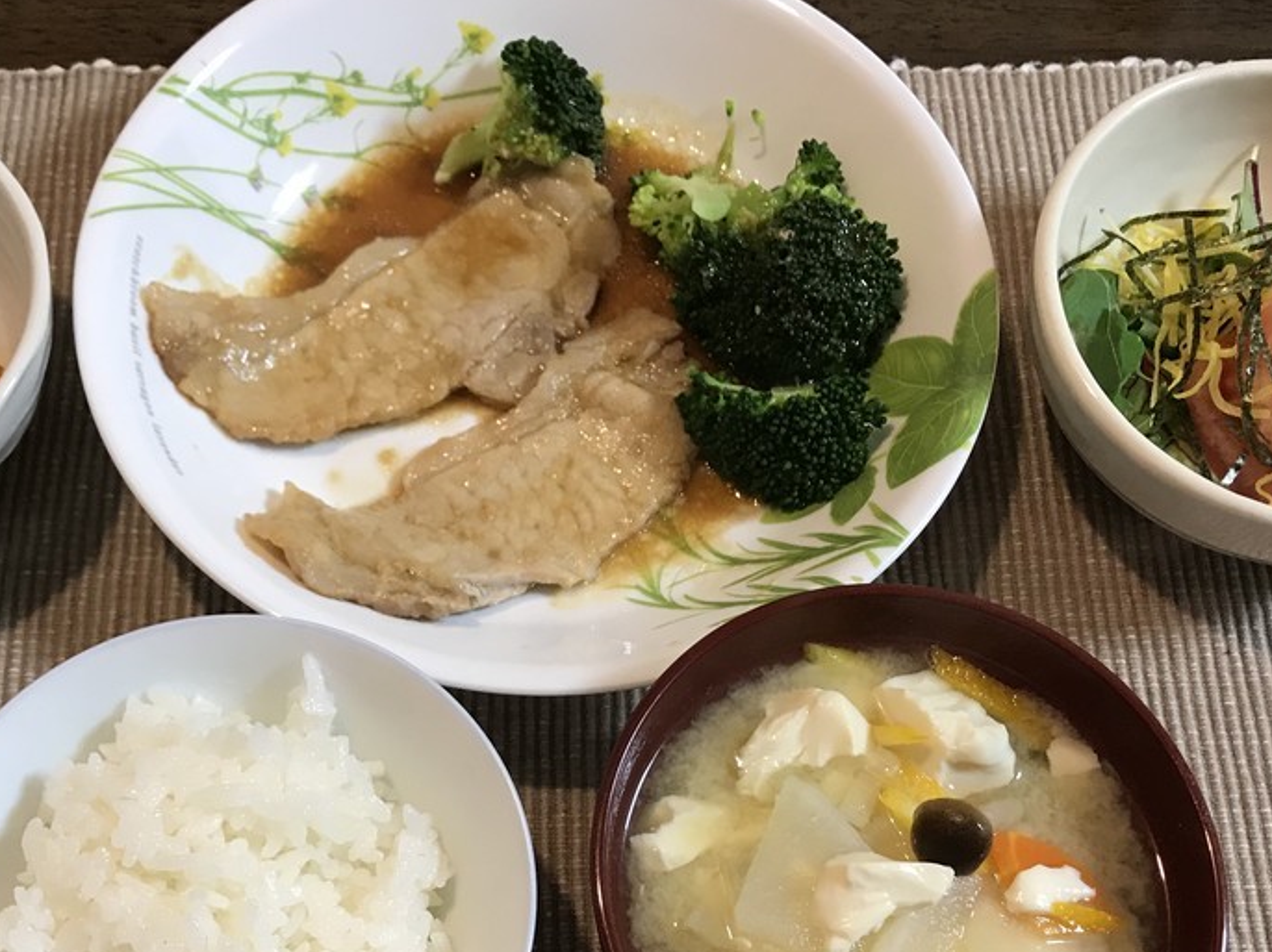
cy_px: 643
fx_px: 1800
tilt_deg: -65.8
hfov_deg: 38.9
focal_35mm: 49
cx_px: 556
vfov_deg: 29.4
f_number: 1.8
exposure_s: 1/17
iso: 40
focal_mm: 3.99
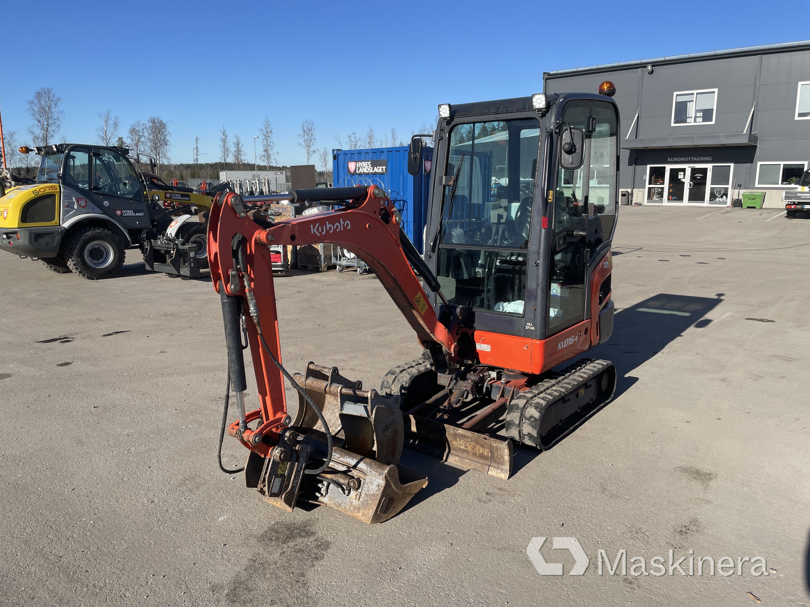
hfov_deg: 67.3
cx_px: 405
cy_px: 304
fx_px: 608
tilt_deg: -9.8
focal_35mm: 26
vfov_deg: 53.1
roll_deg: +0.3
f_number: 1.6
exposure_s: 1/3040
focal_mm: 4.2
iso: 32
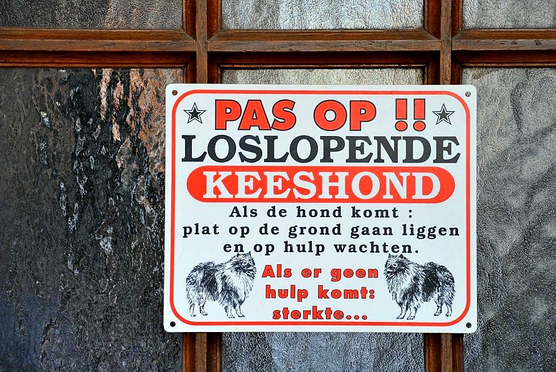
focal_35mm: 112
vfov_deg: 12.3
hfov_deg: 18.2
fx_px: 1732
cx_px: 278
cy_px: 186
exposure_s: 1/40
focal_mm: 112
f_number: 5.3
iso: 800
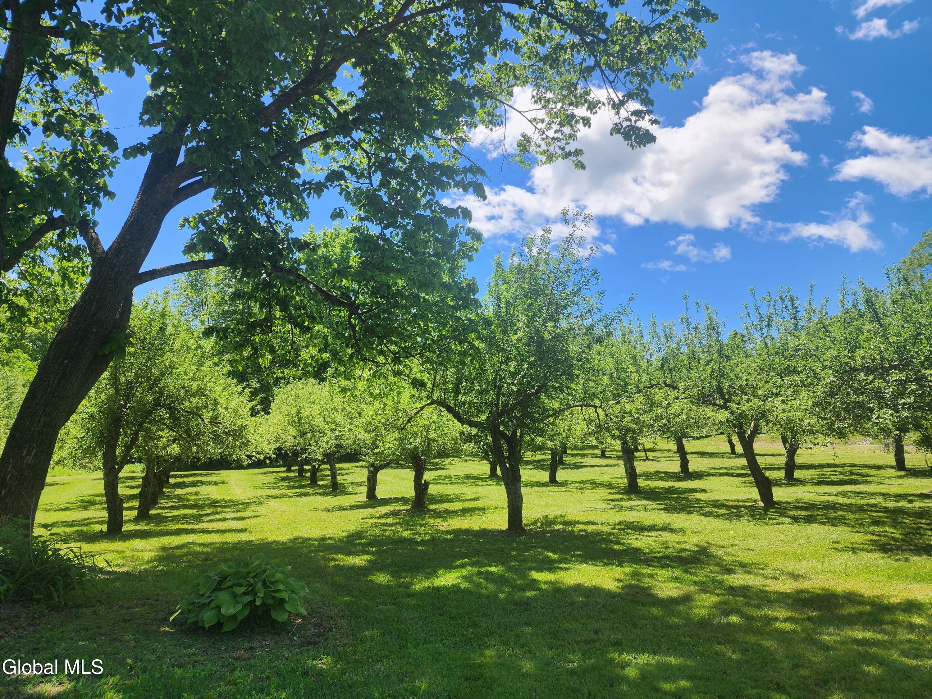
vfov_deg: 58.9
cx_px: 466
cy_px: 350
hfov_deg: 73.9
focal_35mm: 23
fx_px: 619
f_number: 1.8
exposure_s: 1/736
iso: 12
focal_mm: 6.4
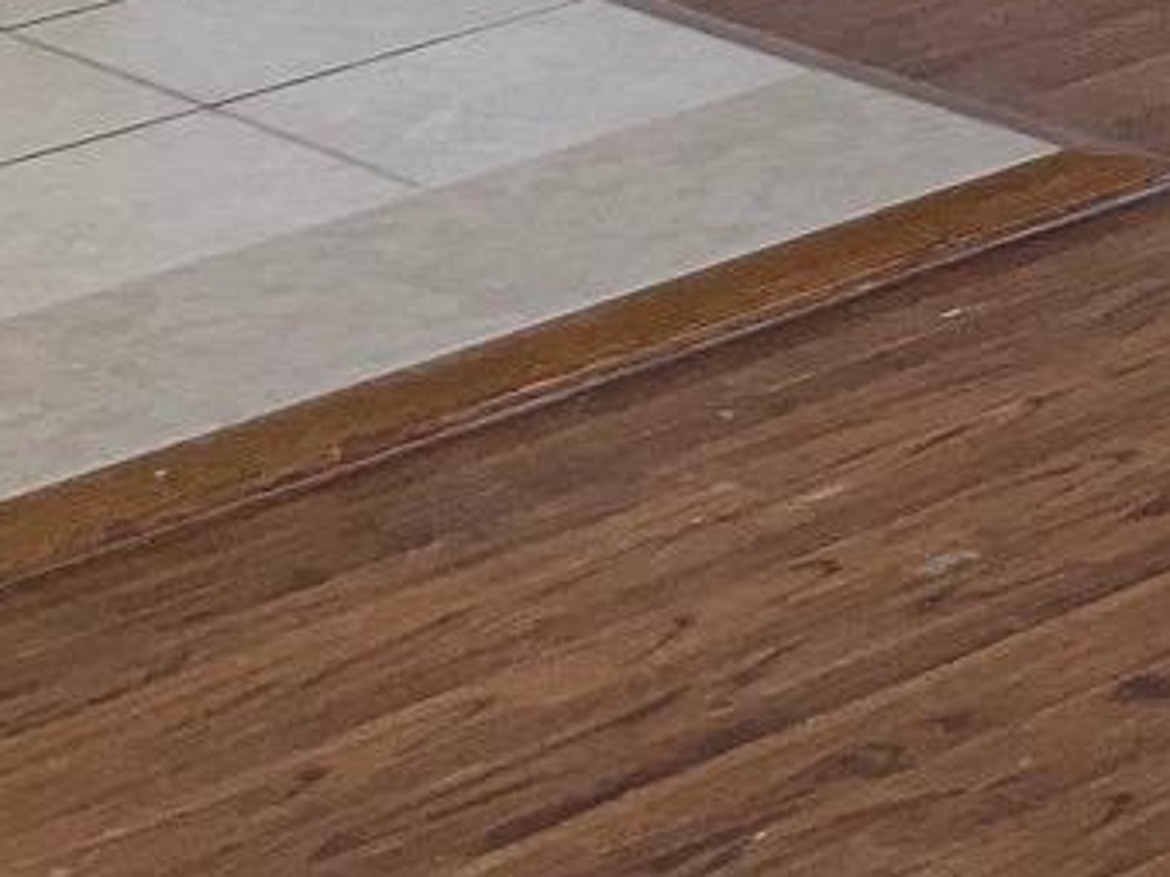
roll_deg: +1.1
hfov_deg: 10.2
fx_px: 5611
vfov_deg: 8.7
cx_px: 2908
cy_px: -588
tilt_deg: -11.6
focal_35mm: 166
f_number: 1.8
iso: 40
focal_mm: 3.99
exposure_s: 1/27
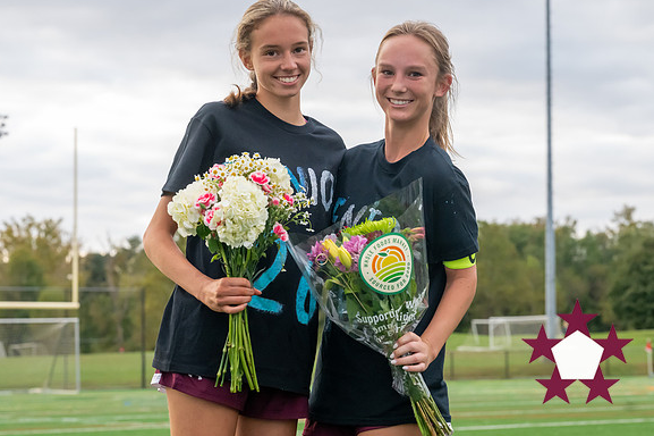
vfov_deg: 14.8
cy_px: 198
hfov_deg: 22.1
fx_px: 1670
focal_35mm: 92
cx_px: 402
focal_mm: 70
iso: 3600
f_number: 5.6
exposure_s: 1/800
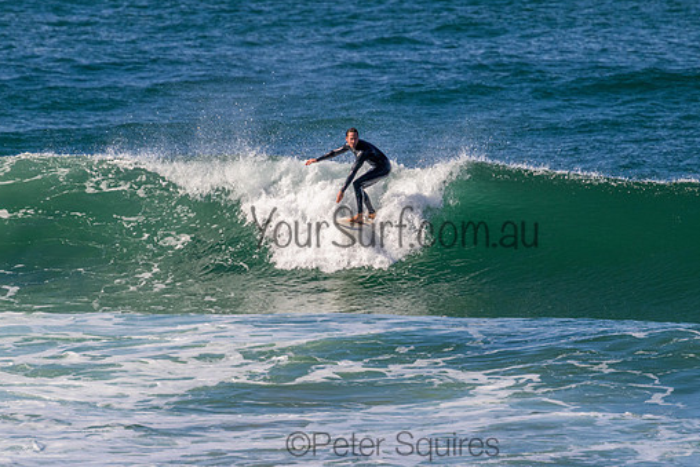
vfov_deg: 1.5
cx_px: 393
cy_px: 216
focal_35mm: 914
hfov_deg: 2.3
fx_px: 17776
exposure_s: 1/2000
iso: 1600
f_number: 11
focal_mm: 800
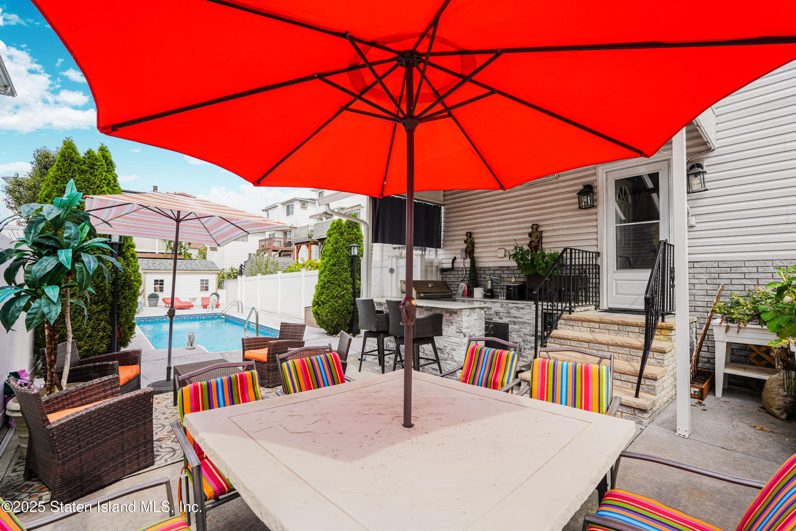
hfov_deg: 96.7
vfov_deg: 73.8
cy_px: 266
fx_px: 354
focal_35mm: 16
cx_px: 398
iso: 100
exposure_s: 1/100
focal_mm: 16
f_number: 7.1
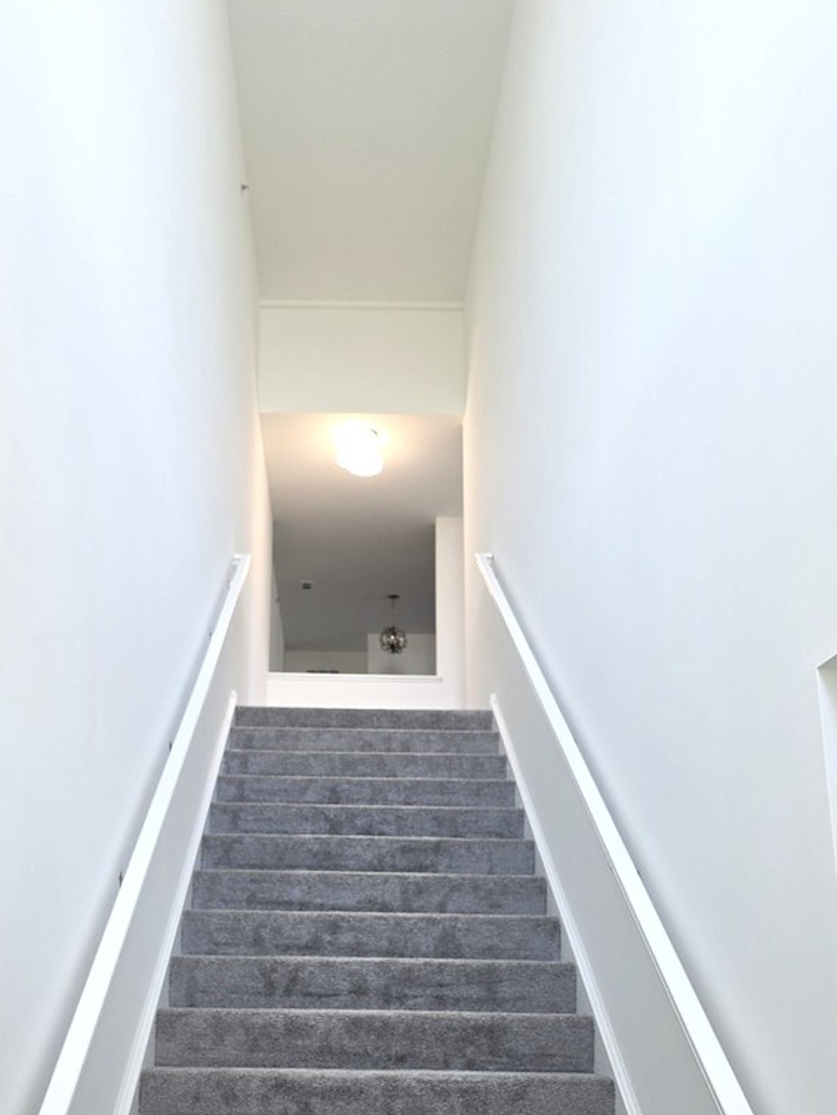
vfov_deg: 54.3
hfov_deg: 42.8
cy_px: 740
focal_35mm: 33
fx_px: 1064
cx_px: 336
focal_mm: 6.5
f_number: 1.4
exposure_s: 1/60
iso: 64
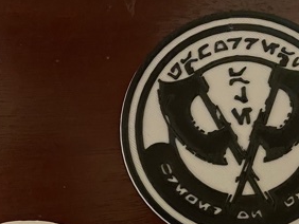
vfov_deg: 23.6
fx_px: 510
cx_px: 28
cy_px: 231
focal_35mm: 59
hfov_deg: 31.1
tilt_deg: -89.2
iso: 800
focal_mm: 4.2
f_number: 1.6
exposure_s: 1/29
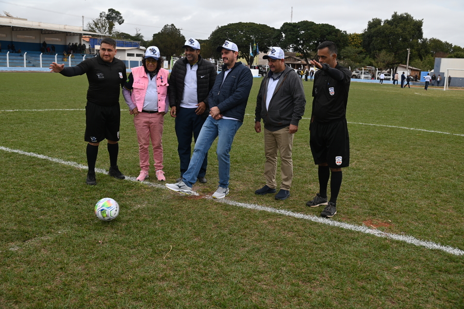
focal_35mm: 34
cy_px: 154
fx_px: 438
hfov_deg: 55.8
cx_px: 232
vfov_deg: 38.8
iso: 200
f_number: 5.6
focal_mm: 34
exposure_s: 1/250
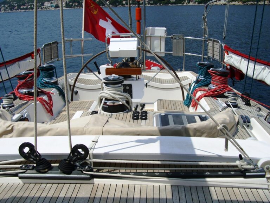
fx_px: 296
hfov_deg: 49.0
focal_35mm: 38
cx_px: 135
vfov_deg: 37.7
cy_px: 102
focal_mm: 7.9
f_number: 5.6
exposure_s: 1/800
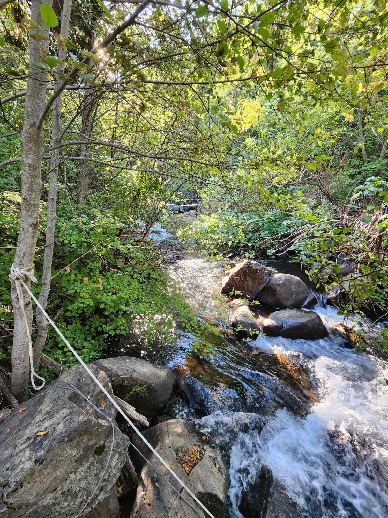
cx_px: 194
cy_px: 259
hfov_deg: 89.9
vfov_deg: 106.2
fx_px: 194
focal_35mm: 13
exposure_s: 1/60
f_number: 2.2
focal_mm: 2.2
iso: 80
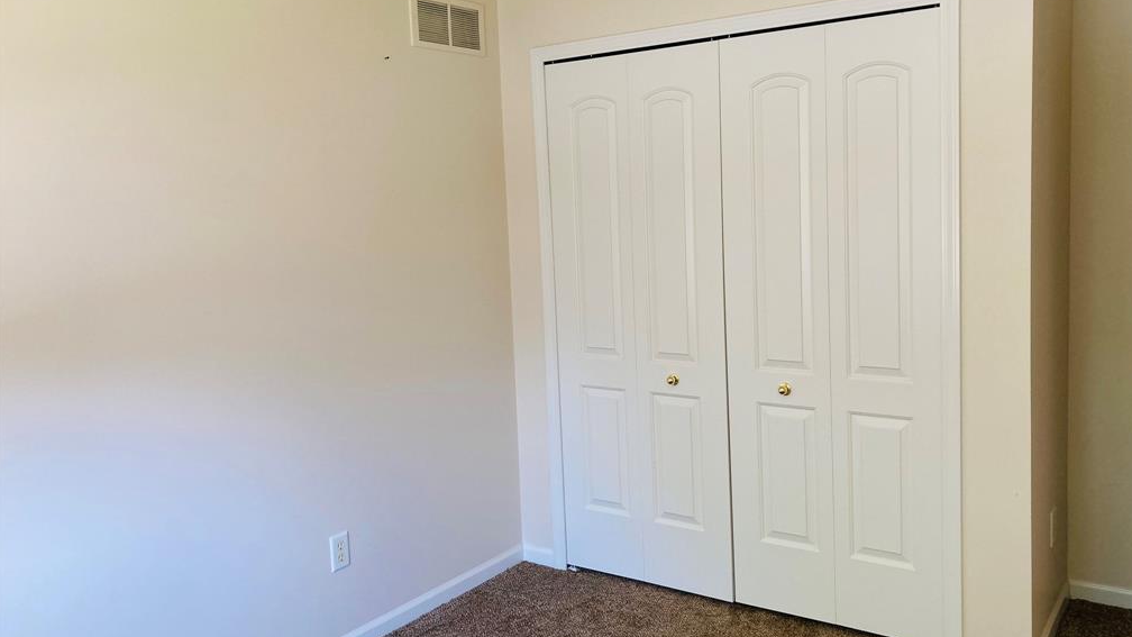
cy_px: 289
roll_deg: +1.8
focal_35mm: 31
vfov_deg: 37.7
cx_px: 572
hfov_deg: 62.6
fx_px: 930
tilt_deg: -5.9
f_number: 1.8
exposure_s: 1/60
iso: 64
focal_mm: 3.99
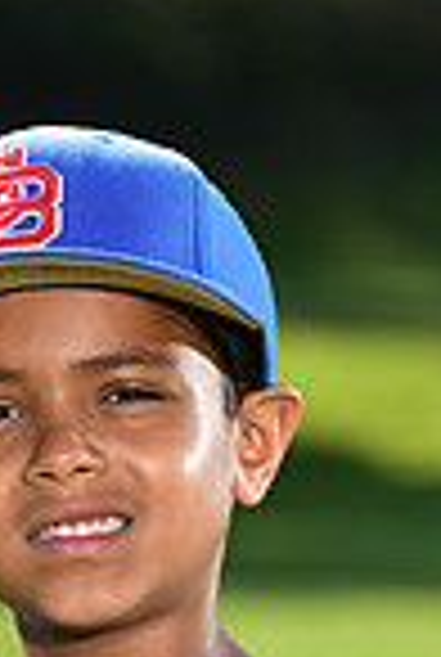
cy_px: 886
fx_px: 8705
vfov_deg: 4.3
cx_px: 70
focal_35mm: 476
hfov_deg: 2.9
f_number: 5
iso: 80
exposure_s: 1/250
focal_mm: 120
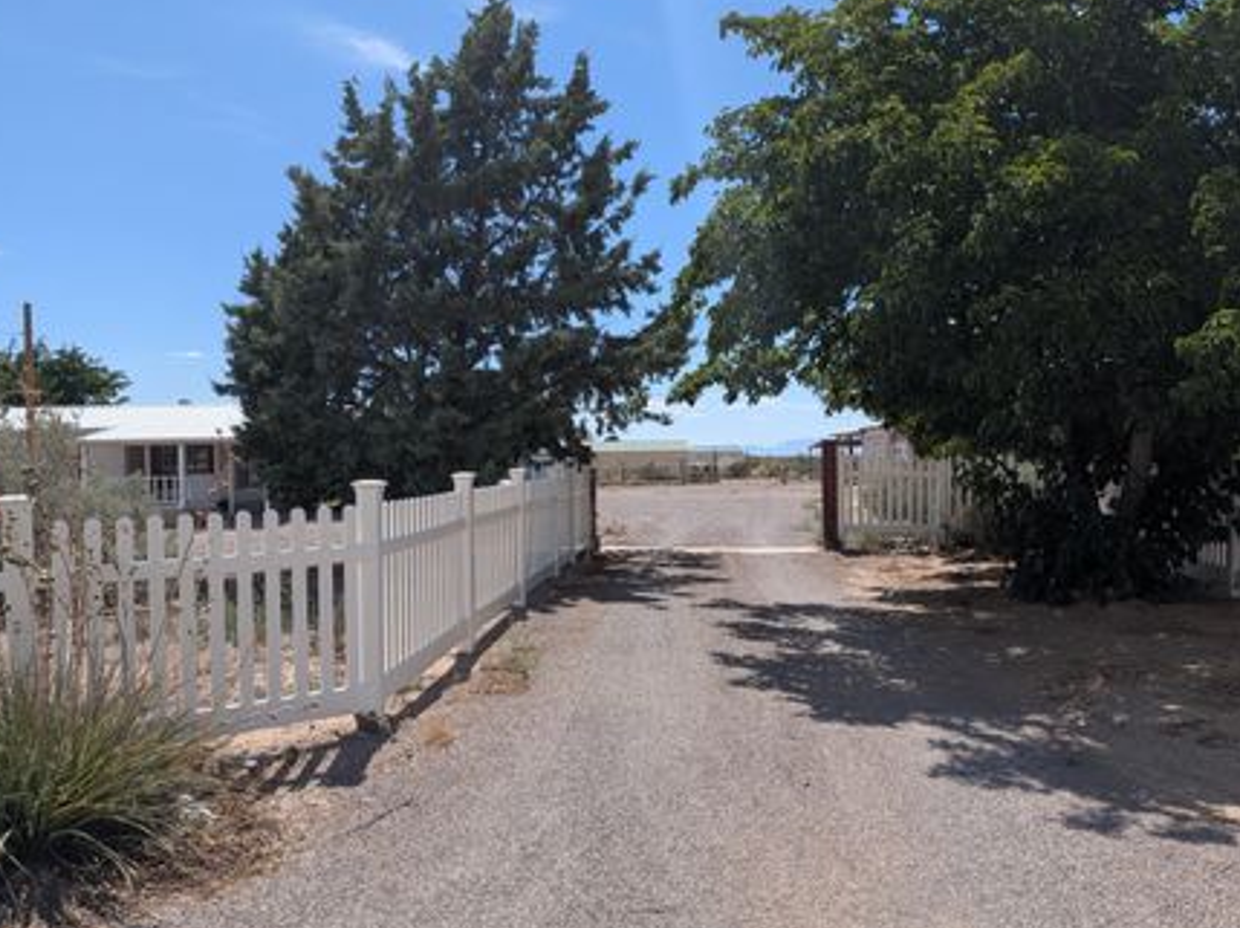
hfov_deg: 63.4
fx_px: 1002
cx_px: 587
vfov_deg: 49.6
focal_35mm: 28
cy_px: 496
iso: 31
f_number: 1.7
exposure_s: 1/2262
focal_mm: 4.53
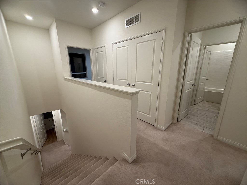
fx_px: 100
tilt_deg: -14.6
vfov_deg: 85.7
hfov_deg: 102.1
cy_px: 92
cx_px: 124
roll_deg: +0.3
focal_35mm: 14
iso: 250
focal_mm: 2.22
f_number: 2.2
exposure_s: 1/120
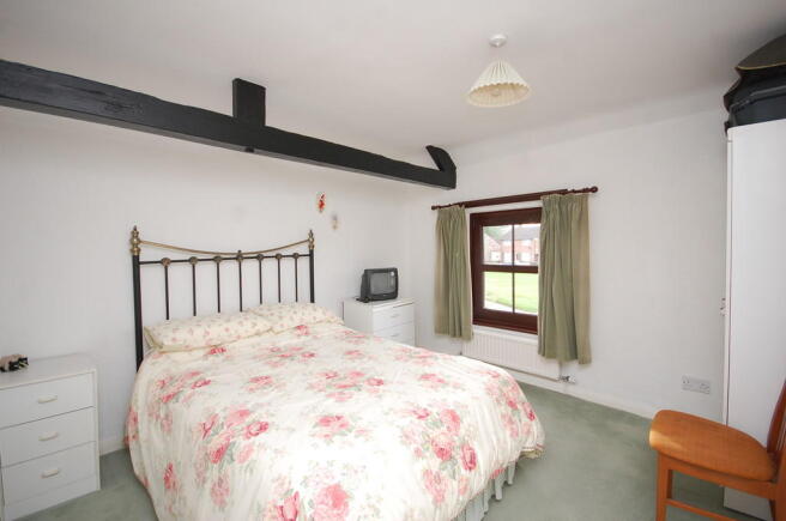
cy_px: 260
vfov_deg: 77.1
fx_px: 327
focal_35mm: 15
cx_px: 393
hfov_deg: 100.5
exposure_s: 1/60
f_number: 4
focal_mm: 10
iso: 400
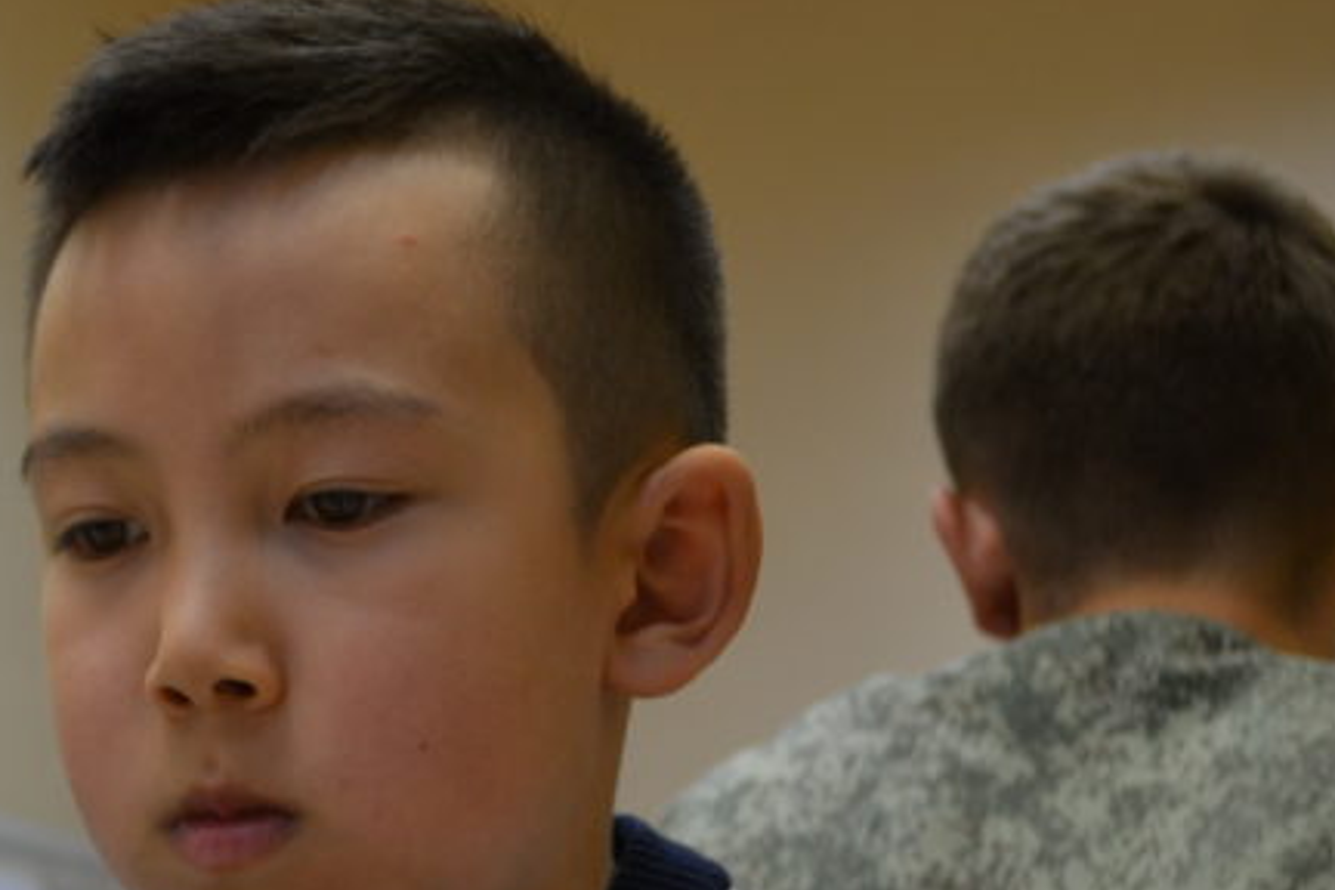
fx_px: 5006
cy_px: 870
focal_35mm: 135
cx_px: 22
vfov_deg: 10.1
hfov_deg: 14.9
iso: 400
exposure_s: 1/20
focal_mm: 38
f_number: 5
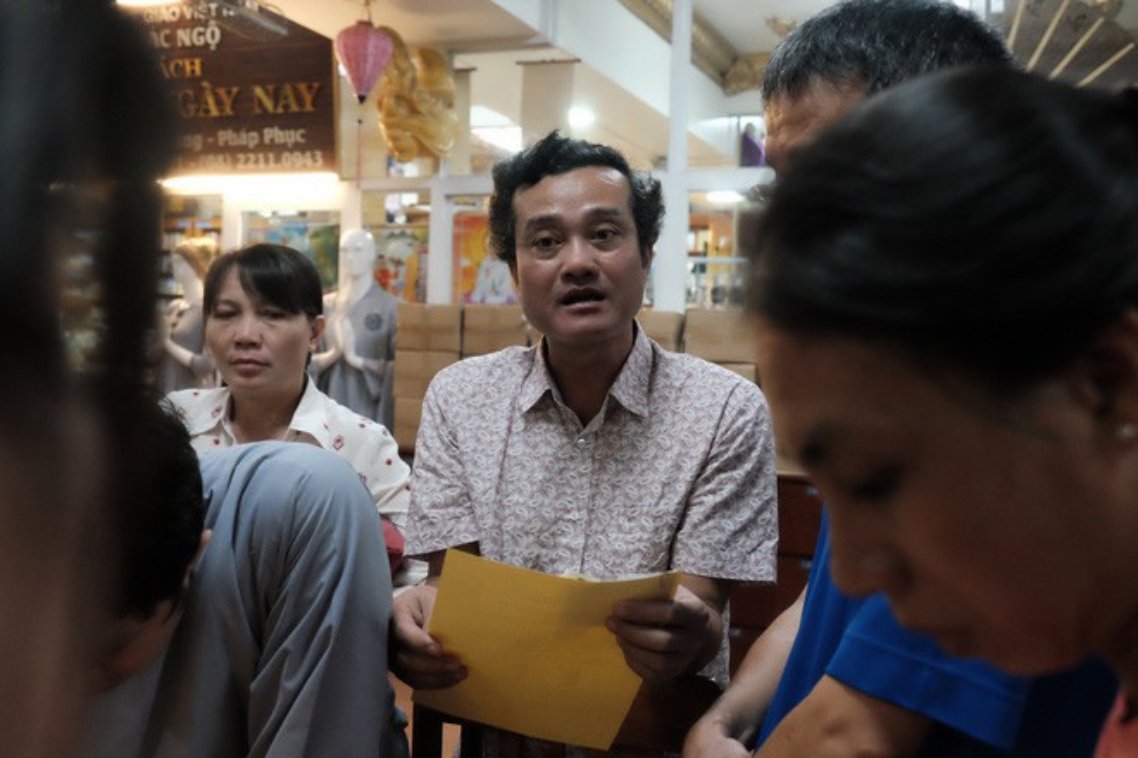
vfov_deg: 35.1
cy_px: 379
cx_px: 569
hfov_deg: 50.7
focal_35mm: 38
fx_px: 1201
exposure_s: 1/60
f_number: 4
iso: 6400
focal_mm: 25.4
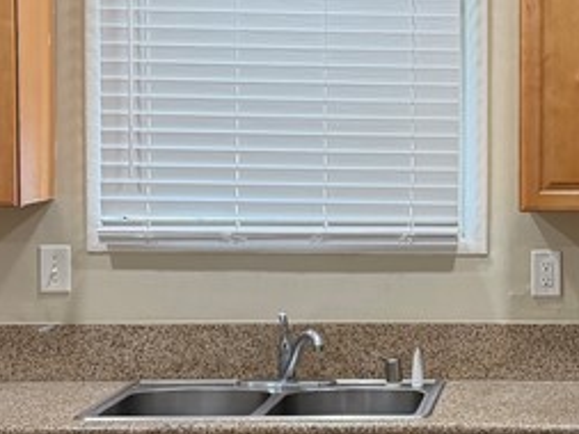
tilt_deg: -2.3
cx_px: 579
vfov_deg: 15.2
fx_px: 1623
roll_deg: +0.1
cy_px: 142
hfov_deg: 19.6
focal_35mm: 97
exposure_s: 1/120
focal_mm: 6.76
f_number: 1.78
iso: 200
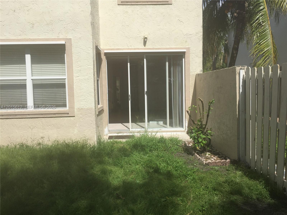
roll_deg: +0.6
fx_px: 240
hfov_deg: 61.7
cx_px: 144
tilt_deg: -4.8
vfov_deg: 48.2
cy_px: 108
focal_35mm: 29
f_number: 2.2
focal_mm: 4.15
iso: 32
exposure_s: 1/3049
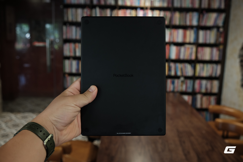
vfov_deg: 37.9
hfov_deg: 54.4
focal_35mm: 35
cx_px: 122
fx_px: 236
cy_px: 81
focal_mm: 23
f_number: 3.2
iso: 800
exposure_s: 1/42
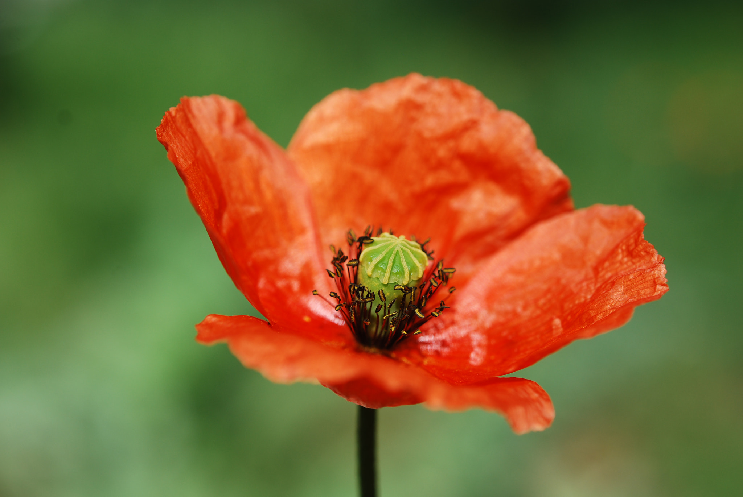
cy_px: 248
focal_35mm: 90
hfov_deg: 22.6
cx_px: 372
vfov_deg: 15.2
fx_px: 1860
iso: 100
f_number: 5.6
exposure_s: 1/500
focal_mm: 60
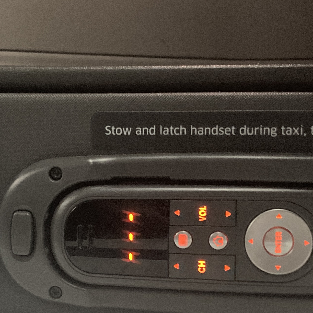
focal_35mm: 78
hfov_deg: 22.1
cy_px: 208
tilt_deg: -4.8
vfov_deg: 22.1
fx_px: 798
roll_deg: +0.0
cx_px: 112
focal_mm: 3.99
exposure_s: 1/28
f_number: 1.8
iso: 640
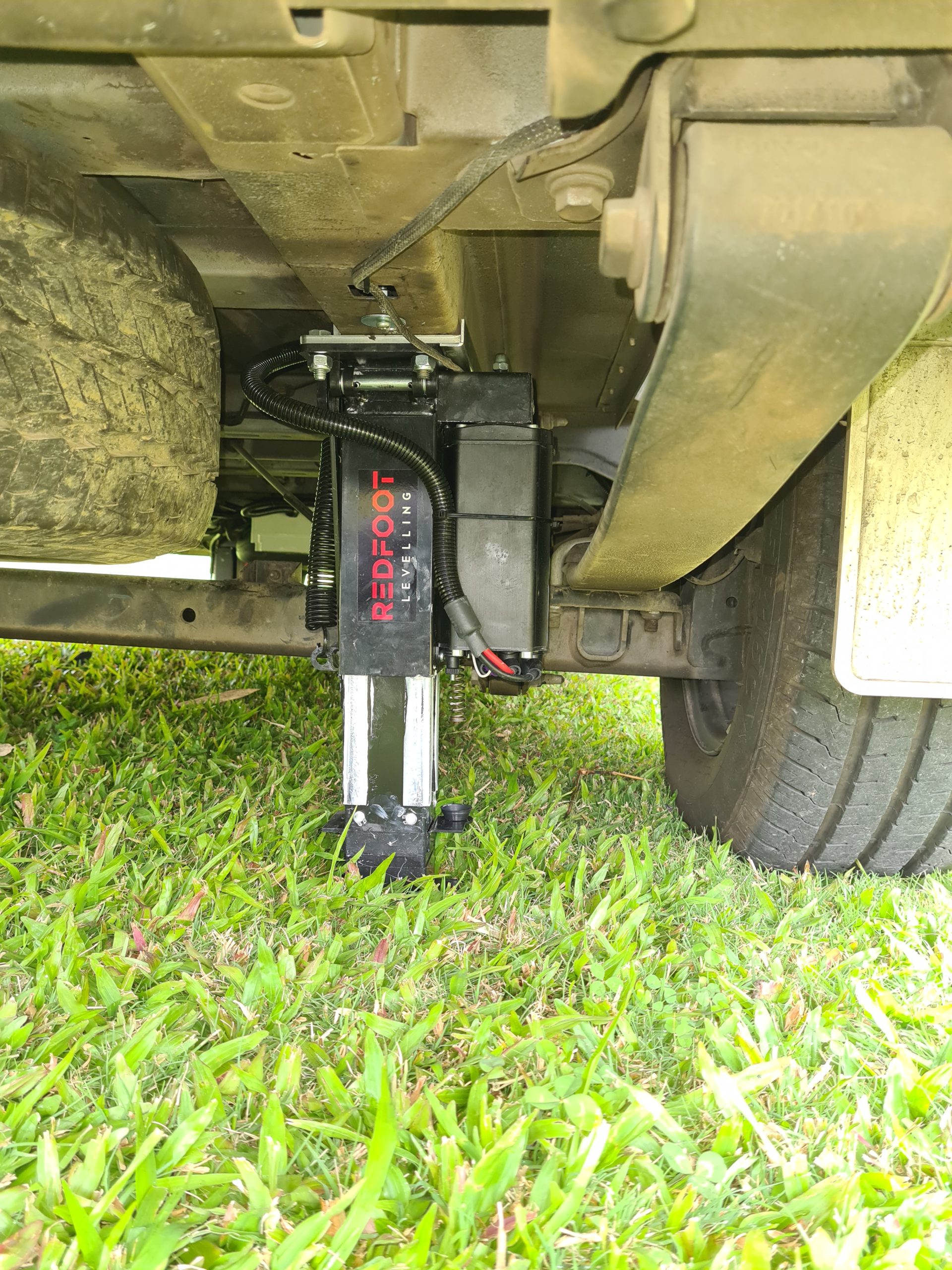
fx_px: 953
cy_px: 635
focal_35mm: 26
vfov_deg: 67.3
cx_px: 476
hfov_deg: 53.1
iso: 125
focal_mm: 5.4
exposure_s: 1/50
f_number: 1.8
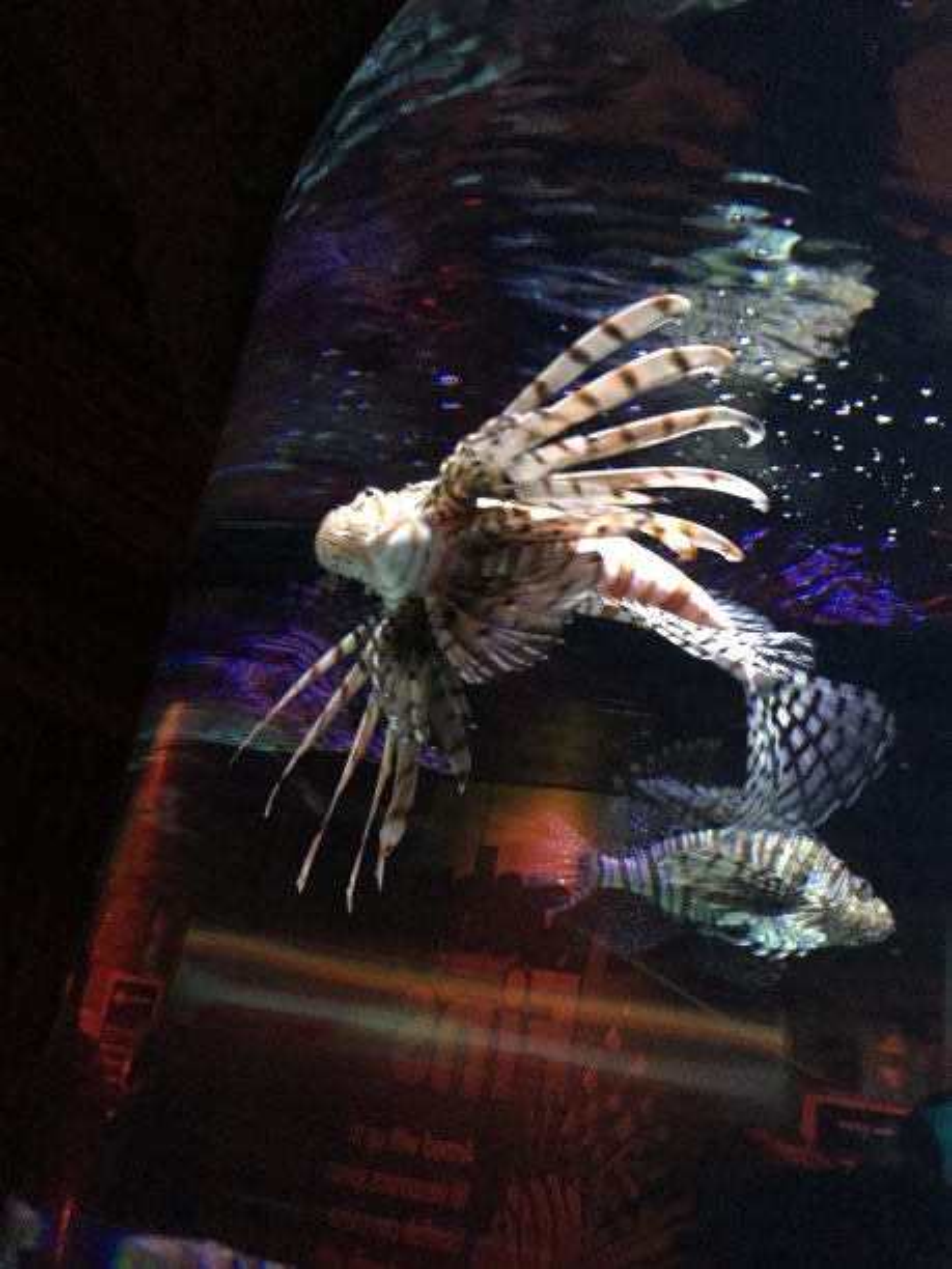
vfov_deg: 61.7
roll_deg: -10.6
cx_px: 476
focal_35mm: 29
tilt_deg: +19.9
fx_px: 1063
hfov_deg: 48.2
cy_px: 634
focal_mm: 4.15
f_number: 2.2
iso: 400
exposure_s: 1/17
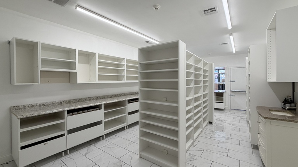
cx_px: 155
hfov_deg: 99.3
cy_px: 81
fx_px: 126
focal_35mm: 16
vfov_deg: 67.1
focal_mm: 2.22
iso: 64
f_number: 2.2
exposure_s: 1/120
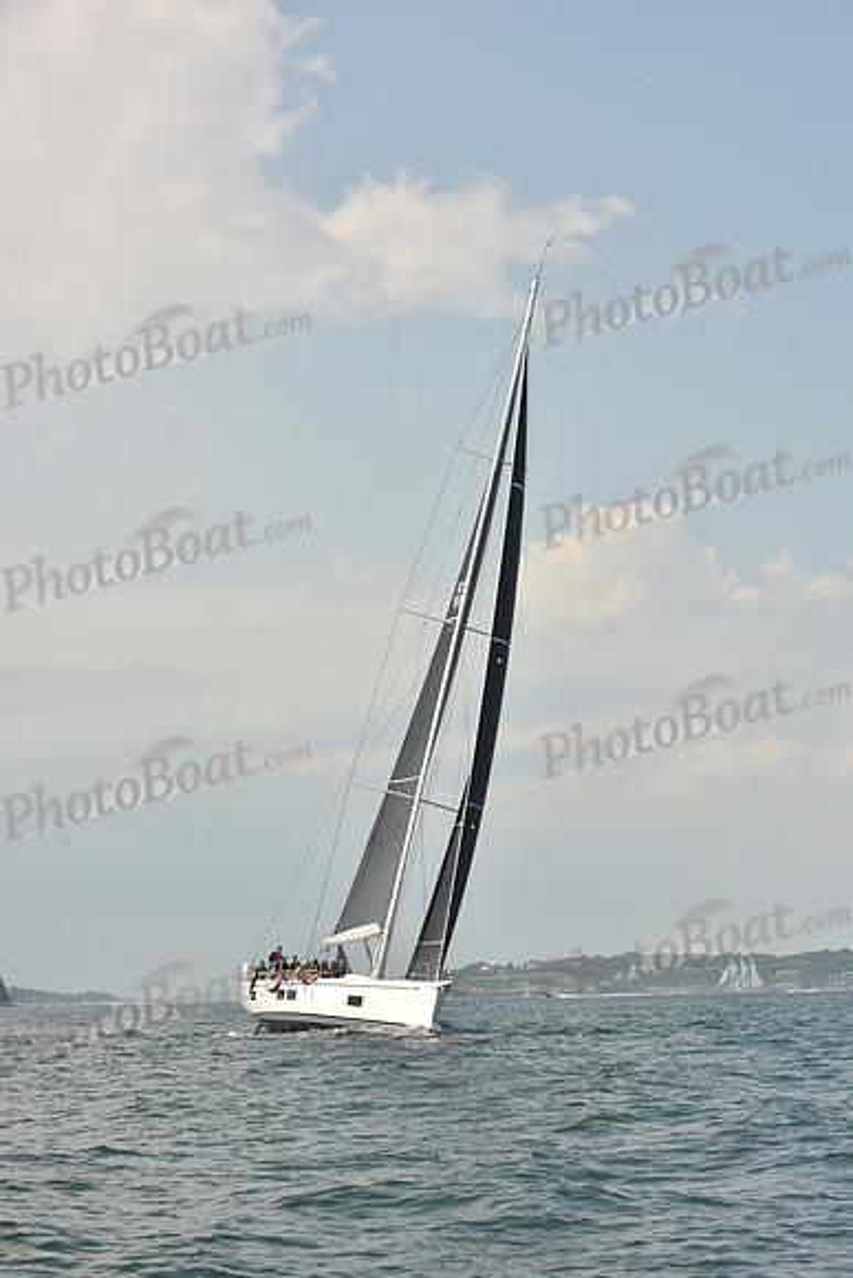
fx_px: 2486
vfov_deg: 28.8
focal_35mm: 70
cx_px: 426
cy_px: 639
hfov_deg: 19.5
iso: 250
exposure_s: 1/800
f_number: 10
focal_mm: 70
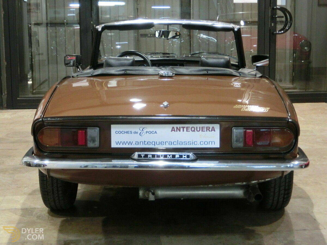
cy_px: 122
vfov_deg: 21.0
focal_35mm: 70
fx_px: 661
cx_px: 164
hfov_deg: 27.8
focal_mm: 12.1
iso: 800
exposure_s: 1/8
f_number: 4.7
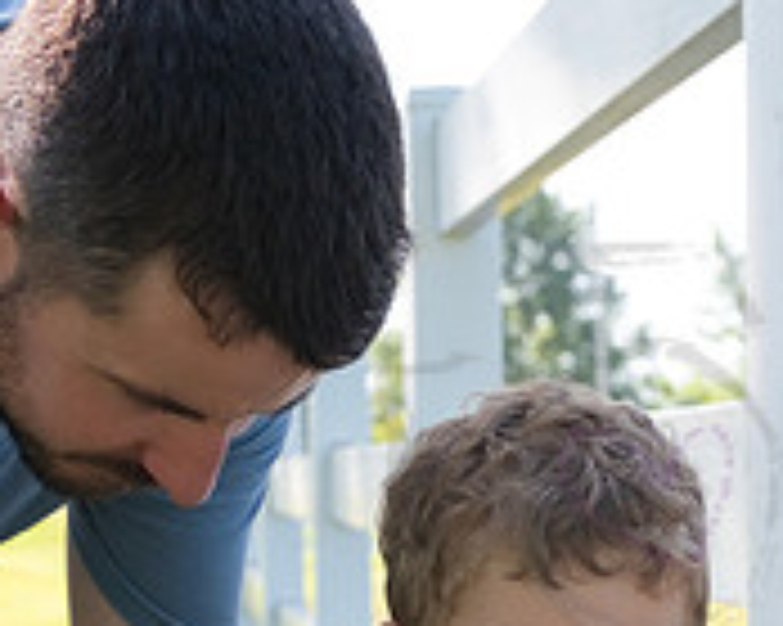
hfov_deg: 15.6
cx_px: 670
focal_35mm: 122
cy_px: 1013
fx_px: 2826
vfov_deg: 11.9
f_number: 6.3
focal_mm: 39
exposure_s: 1/320
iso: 400
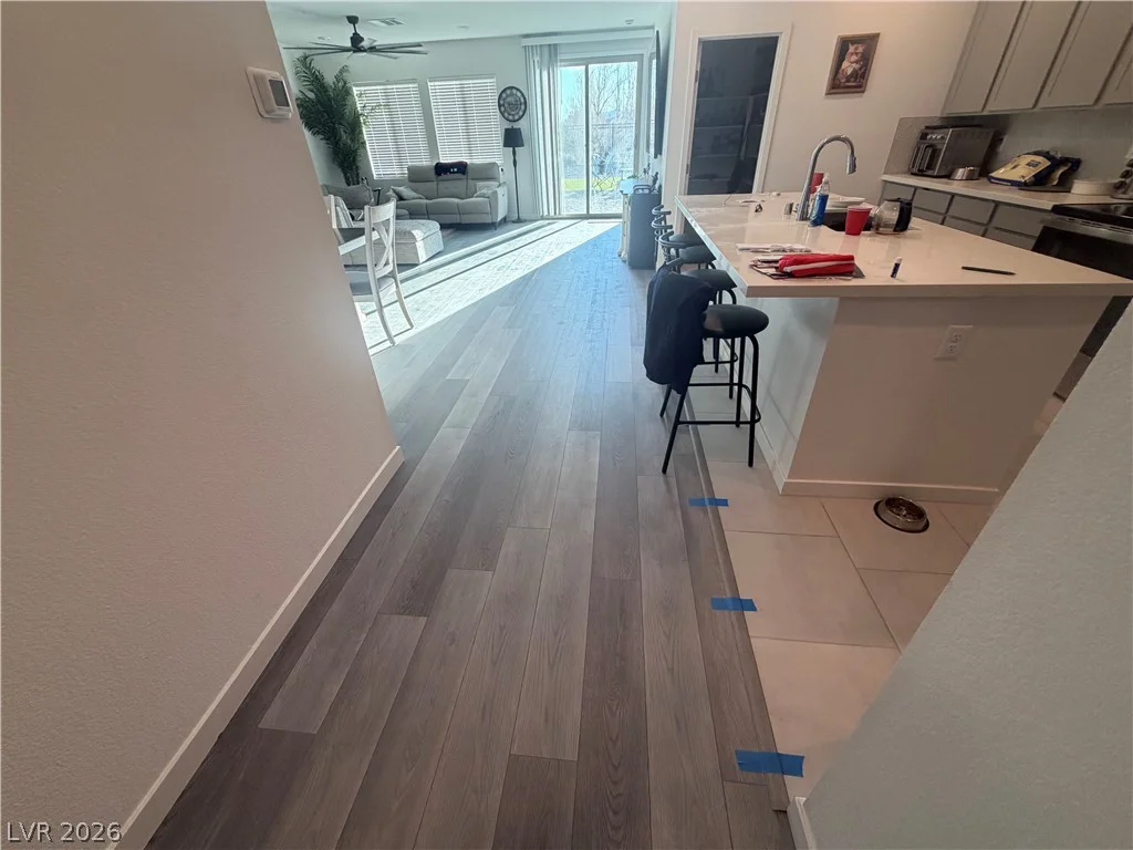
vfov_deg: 85.7
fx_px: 458
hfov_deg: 102.1
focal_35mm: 14
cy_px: 425
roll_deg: +3.8
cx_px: 566
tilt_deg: -33.5
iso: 160
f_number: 2.2
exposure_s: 1/120
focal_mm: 2.22
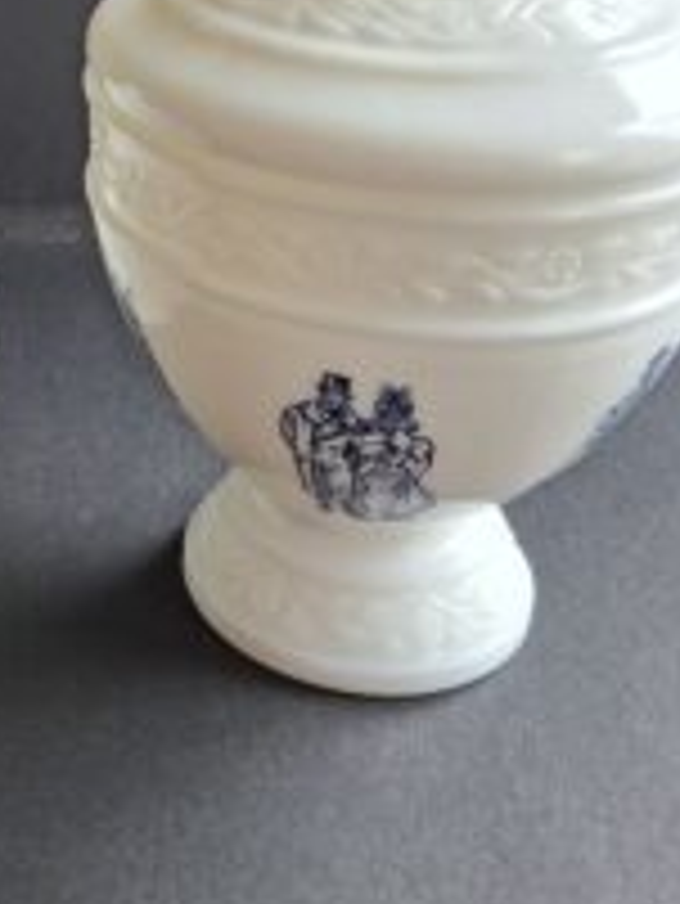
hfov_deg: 22.7
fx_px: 1596
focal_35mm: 61
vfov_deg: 30.9
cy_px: 191
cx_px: -68
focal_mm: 5.54
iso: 50
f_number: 1.8
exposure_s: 1/100
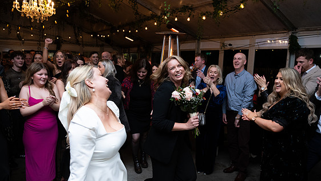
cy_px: 94
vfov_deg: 44.4
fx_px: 221
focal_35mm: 26
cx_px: 165
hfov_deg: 71.9
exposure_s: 1/160
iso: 800
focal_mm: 24
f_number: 3.5
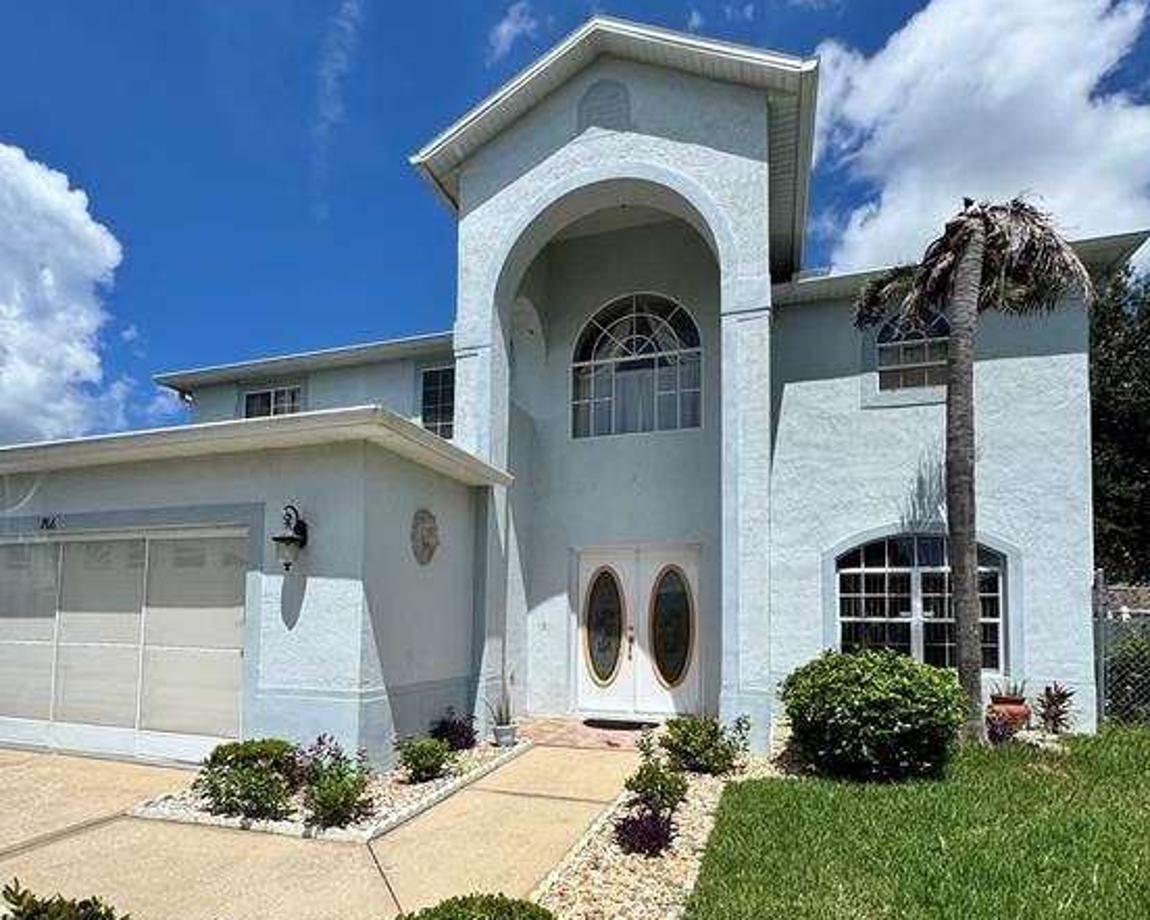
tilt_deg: +3.7
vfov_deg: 69.3
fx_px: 647
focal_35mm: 19
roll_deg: -0.2
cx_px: 567
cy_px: 595
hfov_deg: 83.3
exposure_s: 1/3906
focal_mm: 2.22
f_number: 2.2
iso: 50
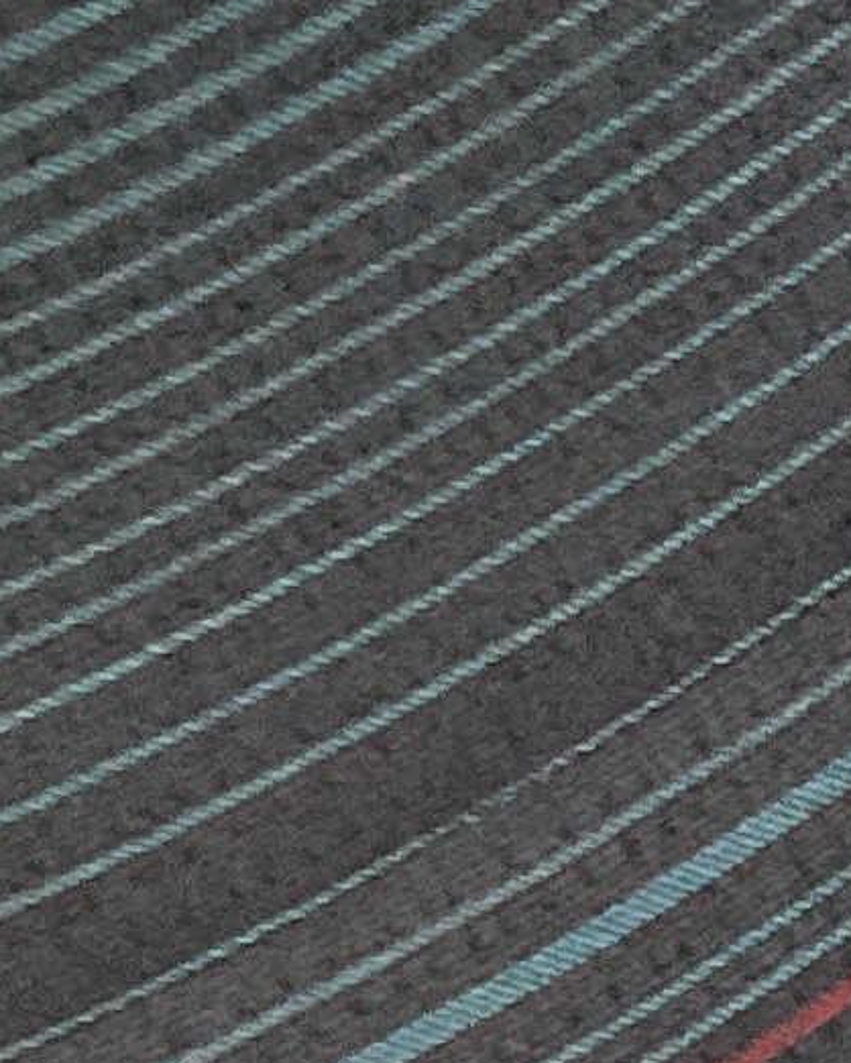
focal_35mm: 211
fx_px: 6639
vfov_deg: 9.0
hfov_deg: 5.8
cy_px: 1320
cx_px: 3872
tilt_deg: -48.3
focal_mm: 3.99
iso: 400
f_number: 1.8
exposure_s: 1/33
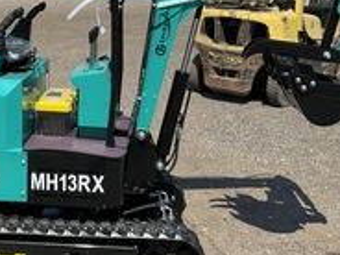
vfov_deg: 22.9
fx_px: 619
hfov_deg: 30.3
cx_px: 89
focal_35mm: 63
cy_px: 50
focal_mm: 3
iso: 25
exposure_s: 1/1912
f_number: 1.8
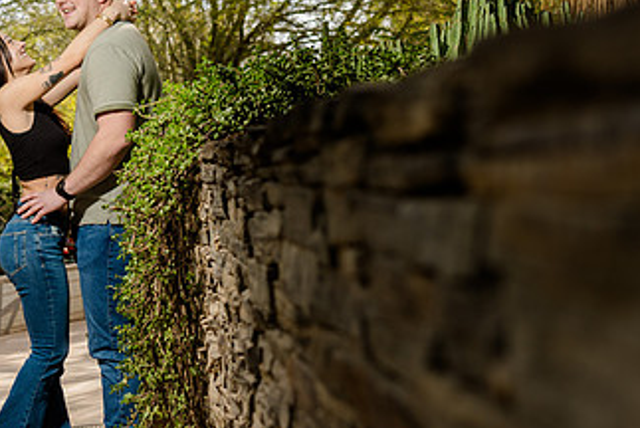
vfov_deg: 17.3
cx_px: 319
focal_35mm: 79
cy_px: 160
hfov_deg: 25.6
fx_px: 1406
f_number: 4
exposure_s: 1/125
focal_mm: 44
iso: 50
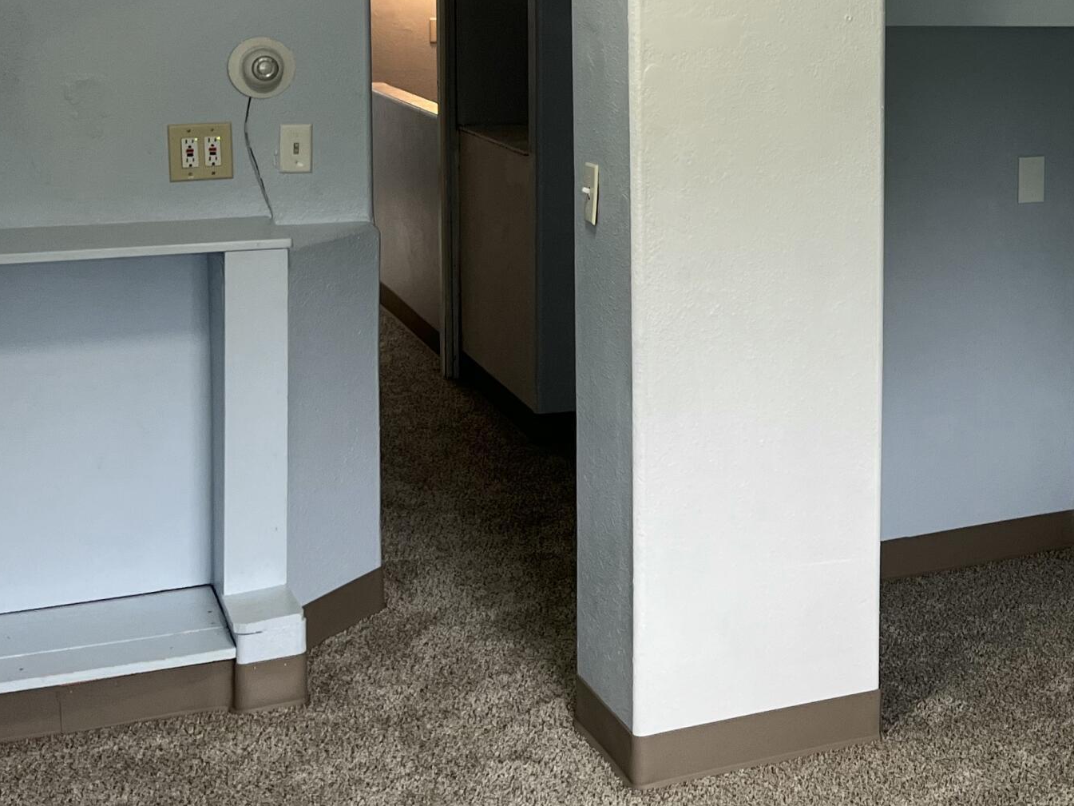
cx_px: 1034
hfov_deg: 31.2
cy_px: 102
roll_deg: -1.3
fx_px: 1800
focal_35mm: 58
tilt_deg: -4.4
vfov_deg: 24.6
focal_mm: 5.1
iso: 80
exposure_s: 1/60
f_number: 1.6
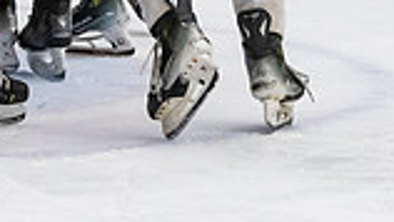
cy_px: -216
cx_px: 115
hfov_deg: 3.8
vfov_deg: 2.1
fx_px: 5999
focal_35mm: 574
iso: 2000
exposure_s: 1/640
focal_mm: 98
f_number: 3.2
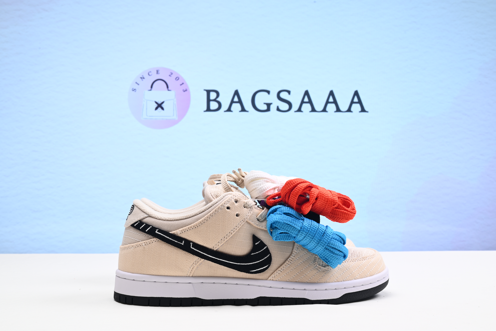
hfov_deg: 47.4
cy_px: 166
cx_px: 248
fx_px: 565
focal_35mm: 41
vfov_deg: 32.7
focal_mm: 41
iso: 100
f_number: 16
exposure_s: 1/2
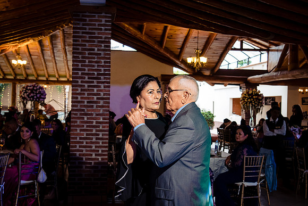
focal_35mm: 50
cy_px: 103
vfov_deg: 27.0
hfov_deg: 39.6
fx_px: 428
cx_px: 154
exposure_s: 1/80
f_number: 7.1
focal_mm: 50
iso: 2000
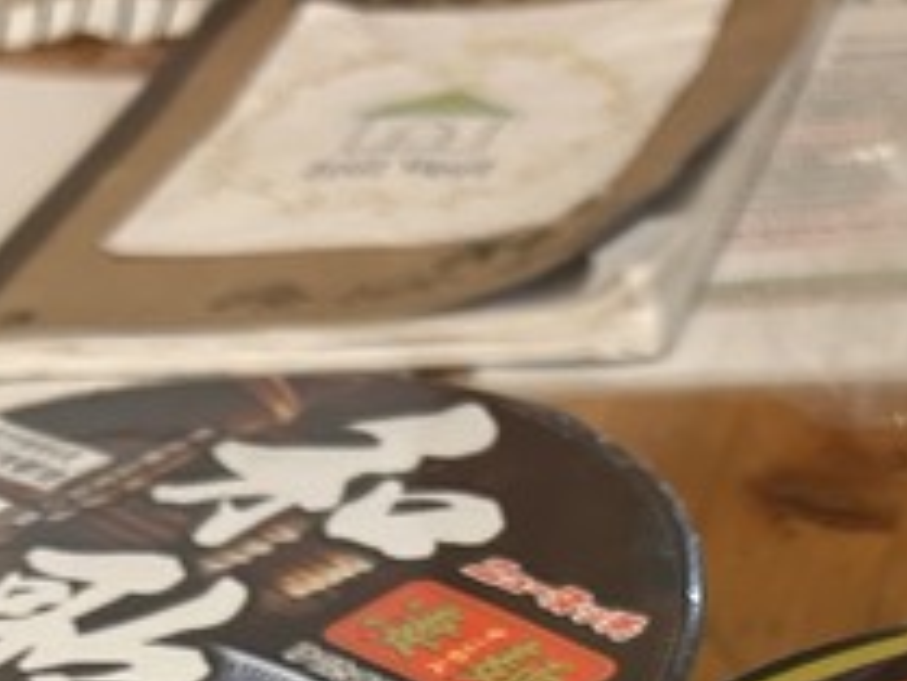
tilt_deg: -44.9
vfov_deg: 13.5
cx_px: 1115
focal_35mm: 97
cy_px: 1264
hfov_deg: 19.0
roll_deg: +5.2
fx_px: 2543
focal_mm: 5.7
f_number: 1.5
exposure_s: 1/60
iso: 400
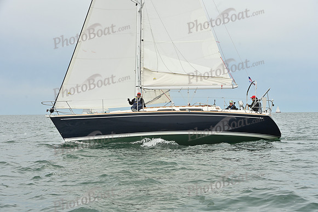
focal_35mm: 70
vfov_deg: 19.5
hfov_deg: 28.8
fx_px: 618
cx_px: 159
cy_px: 106
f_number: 8
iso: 320
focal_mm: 70
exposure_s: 1/1250
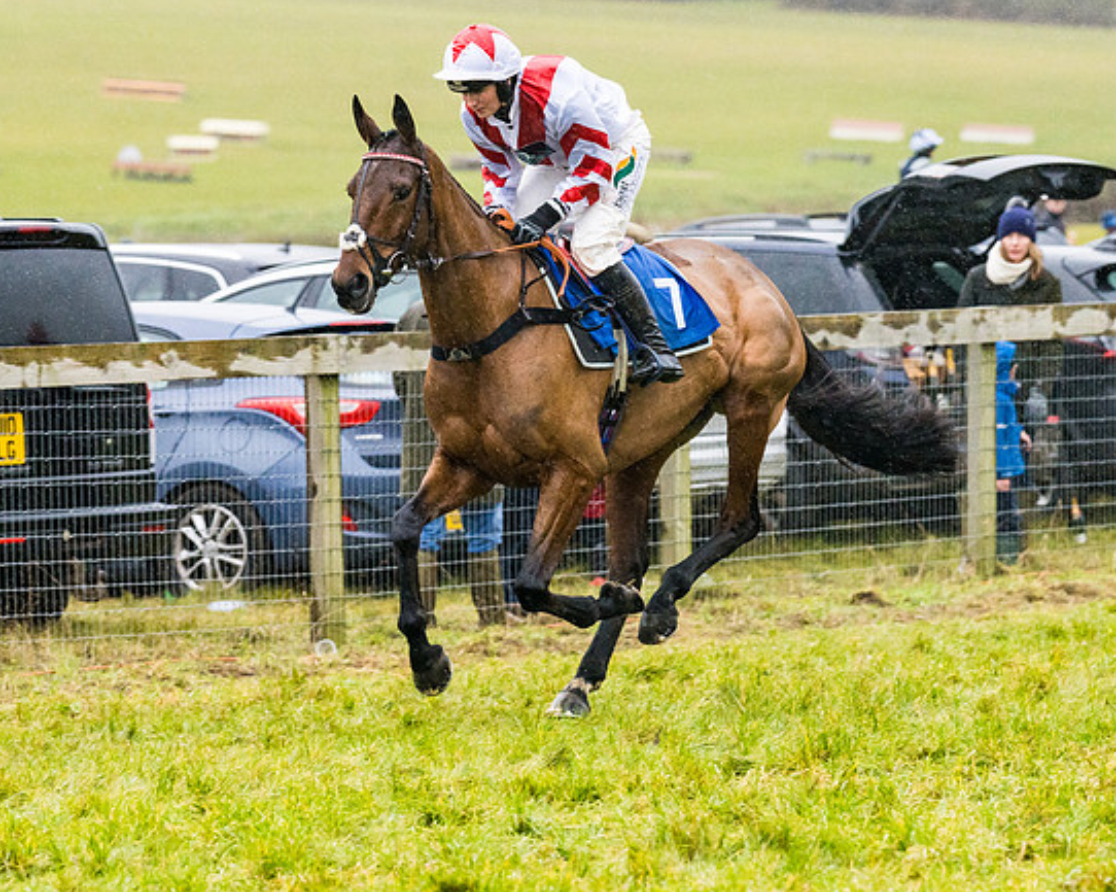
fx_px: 8715
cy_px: 397
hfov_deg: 7.3
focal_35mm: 264
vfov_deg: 5.9
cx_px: 533
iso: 1600
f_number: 4
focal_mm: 135
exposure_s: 1/1000
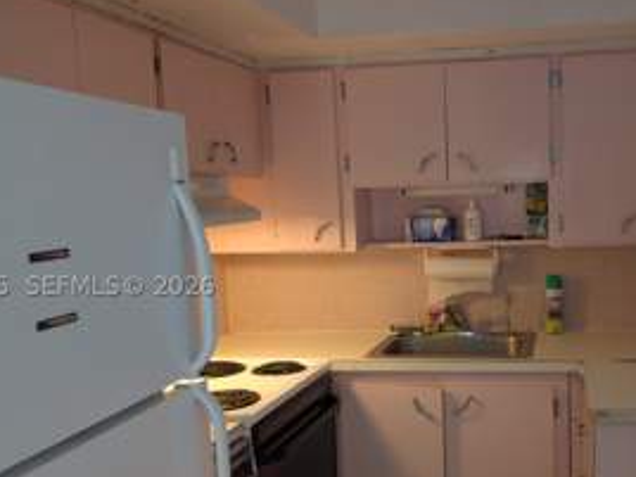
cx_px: 432
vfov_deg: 33.5
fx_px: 790
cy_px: 285
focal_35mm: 43
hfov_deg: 43.1
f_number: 1.68
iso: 215
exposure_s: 1/40
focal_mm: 6.9
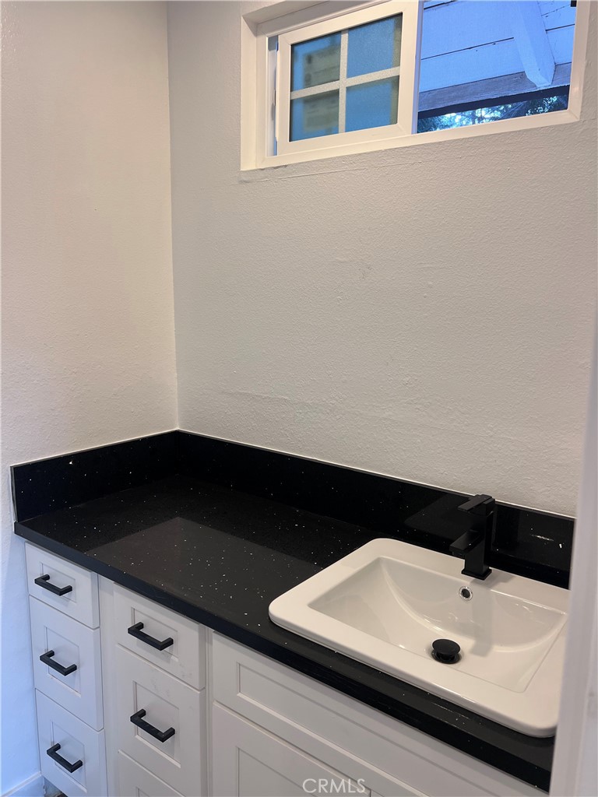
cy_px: 398
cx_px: 299
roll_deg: -0.9
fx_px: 599
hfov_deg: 53.1
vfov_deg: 67.3
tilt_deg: -9.3
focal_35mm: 26
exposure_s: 1/120
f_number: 1.5
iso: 80
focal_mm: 5.7
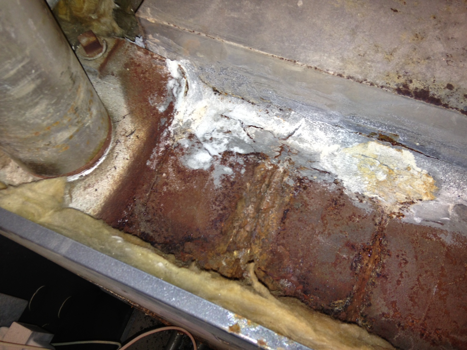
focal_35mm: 33
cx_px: 234
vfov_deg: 42.9
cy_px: 175
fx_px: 445
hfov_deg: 55.4
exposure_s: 1/20
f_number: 2.4
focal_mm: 4.13
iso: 64
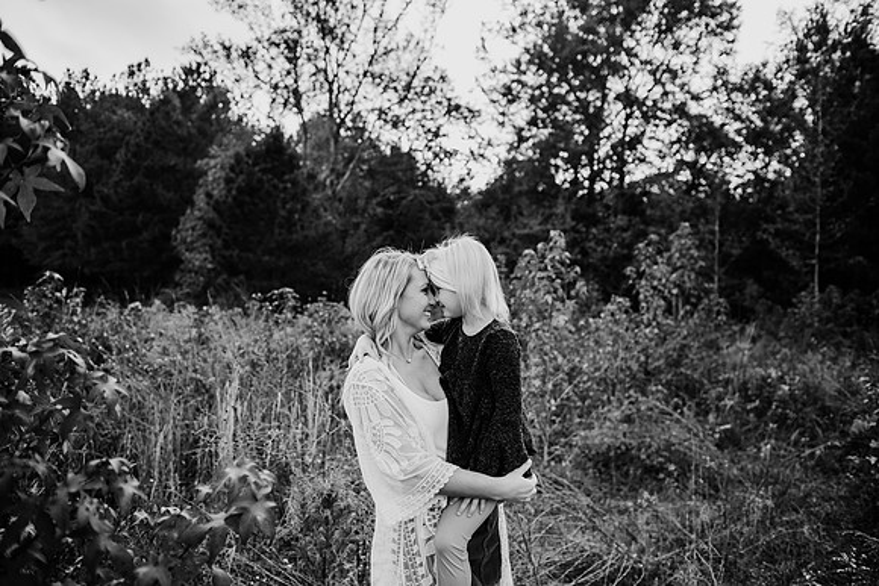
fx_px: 586
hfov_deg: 73.7
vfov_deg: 53.2
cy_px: 293
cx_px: 440
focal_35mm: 24
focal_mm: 24
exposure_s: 1/1250
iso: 200
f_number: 2.5
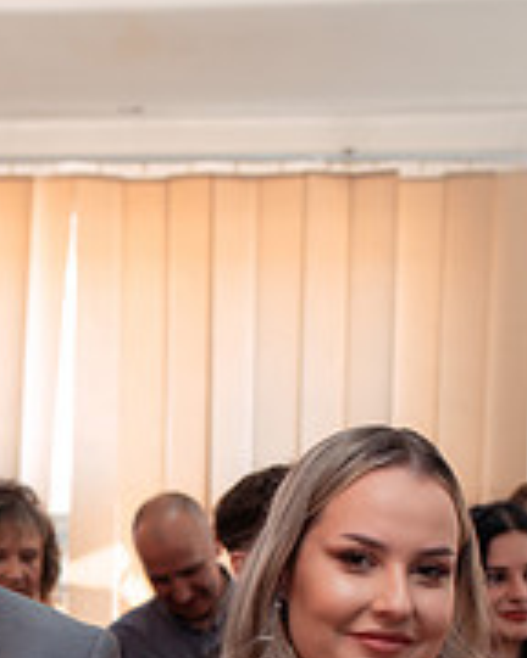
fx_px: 1599
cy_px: 742
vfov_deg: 21.9
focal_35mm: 82
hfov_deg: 18.5
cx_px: 81
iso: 800
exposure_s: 1/250
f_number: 2.8
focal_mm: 35
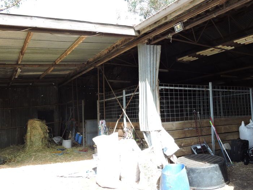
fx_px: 227
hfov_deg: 58.1
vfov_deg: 45.4
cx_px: 145
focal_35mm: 31
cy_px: 104
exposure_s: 1/160
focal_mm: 4.3
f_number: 3.3
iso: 100
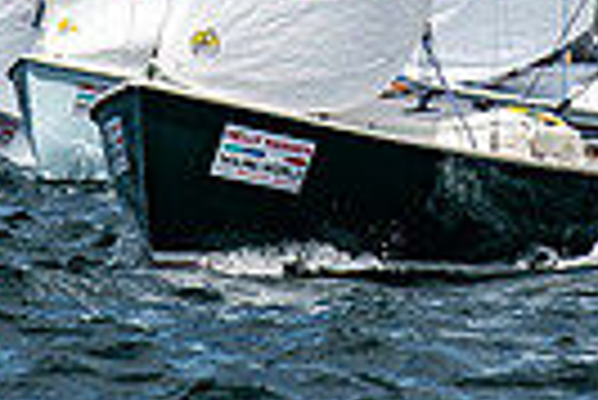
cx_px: 300
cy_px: -132
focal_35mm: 2125
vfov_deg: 0.6
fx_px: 35337
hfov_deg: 1.0
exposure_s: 1/6400
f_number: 5
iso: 500
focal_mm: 300
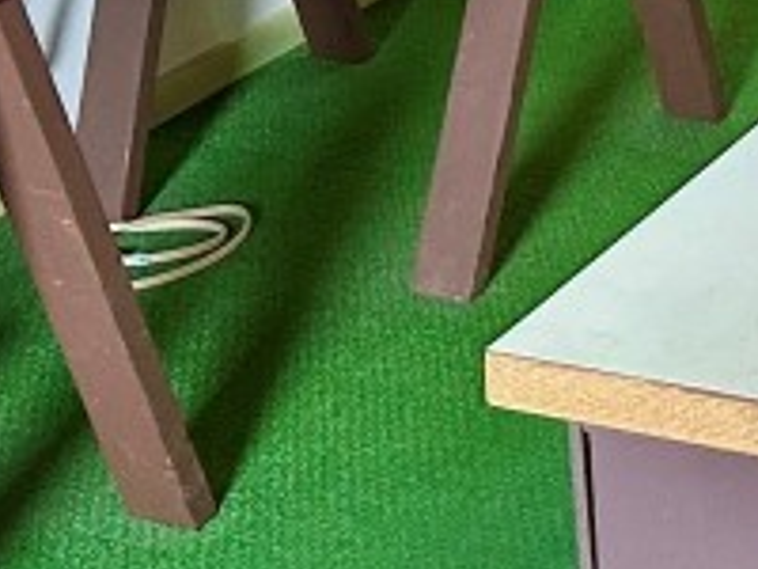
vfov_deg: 11.2
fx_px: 2693
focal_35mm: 123
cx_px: 921
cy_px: -478
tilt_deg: -9.8
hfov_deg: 15.4
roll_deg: +0.6
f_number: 1.78
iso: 320
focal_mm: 6.86
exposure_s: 1/60
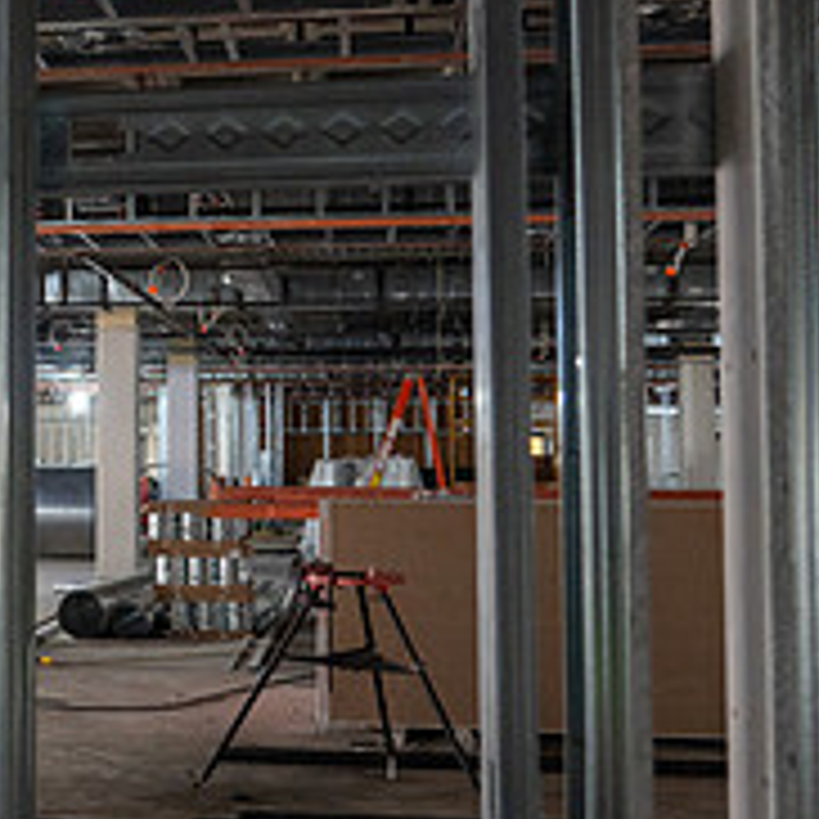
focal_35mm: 65
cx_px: -58
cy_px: 338
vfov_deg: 26.4
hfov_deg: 24.8
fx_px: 1740
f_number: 4
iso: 2500
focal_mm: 24
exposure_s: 1/200
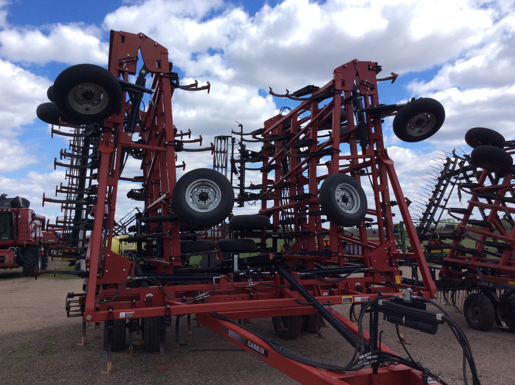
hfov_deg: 56.9
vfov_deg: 44.1
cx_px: 258
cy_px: 192
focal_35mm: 32
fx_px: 475
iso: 32
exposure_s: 1/1634
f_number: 2.4
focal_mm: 3.3
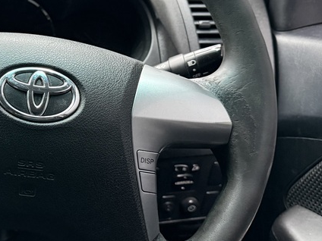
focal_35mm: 58
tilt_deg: -15.2
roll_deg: +0.1
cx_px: 2
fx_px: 540
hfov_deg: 30.9
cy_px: 96
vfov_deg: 25.2
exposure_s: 1/50
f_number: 1.78
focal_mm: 6.76
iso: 500
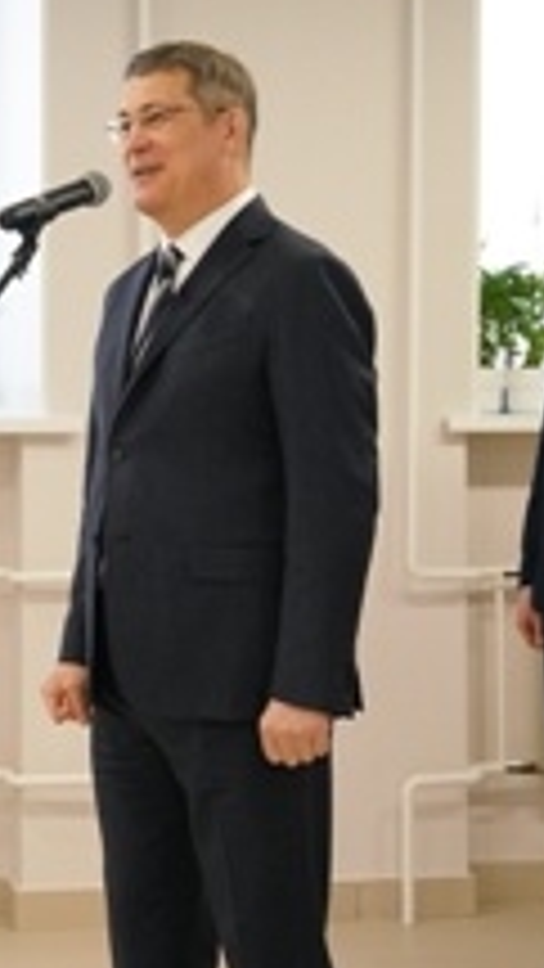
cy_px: 374
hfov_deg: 13.3
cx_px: 2
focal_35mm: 90
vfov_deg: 23.6
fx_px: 2307
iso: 5000
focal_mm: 44
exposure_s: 1/200
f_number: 6.3
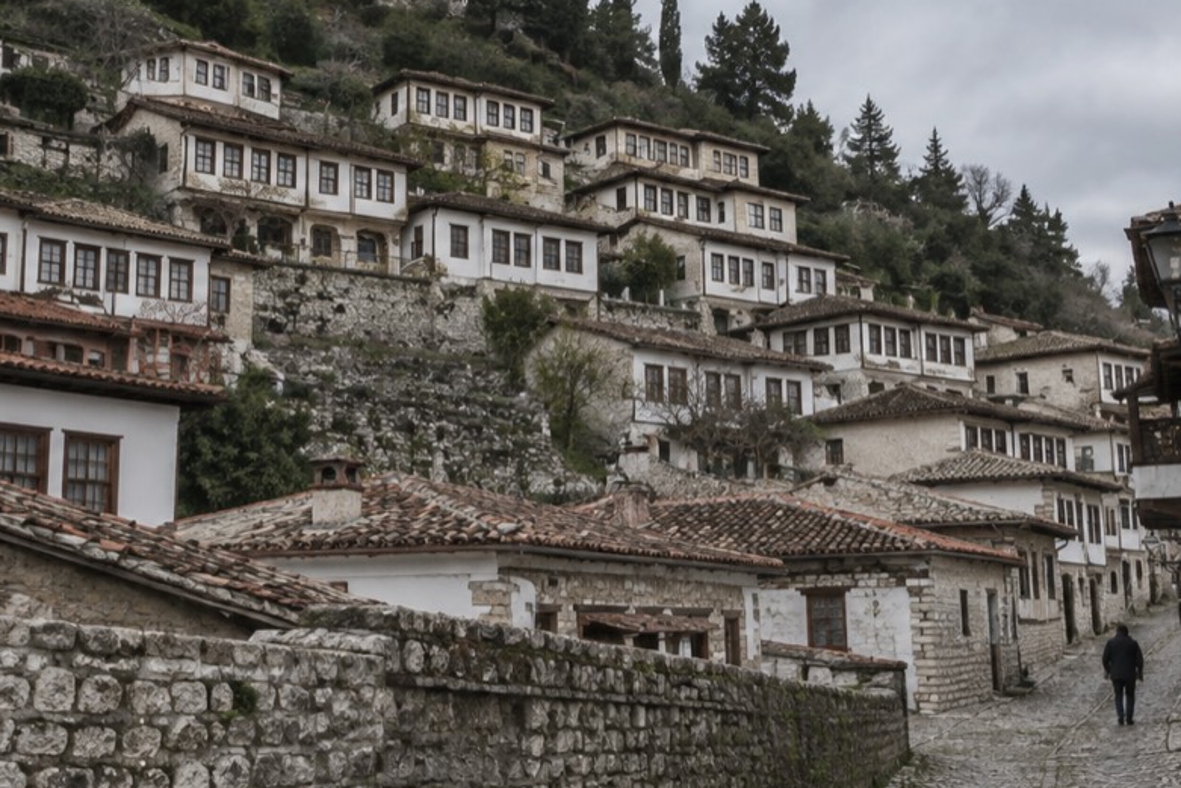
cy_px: 388
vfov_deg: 17.7
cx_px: 591
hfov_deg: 26.3
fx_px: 2526
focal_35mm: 77
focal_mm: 47
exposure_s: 1/1600
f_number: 4.5
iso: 500
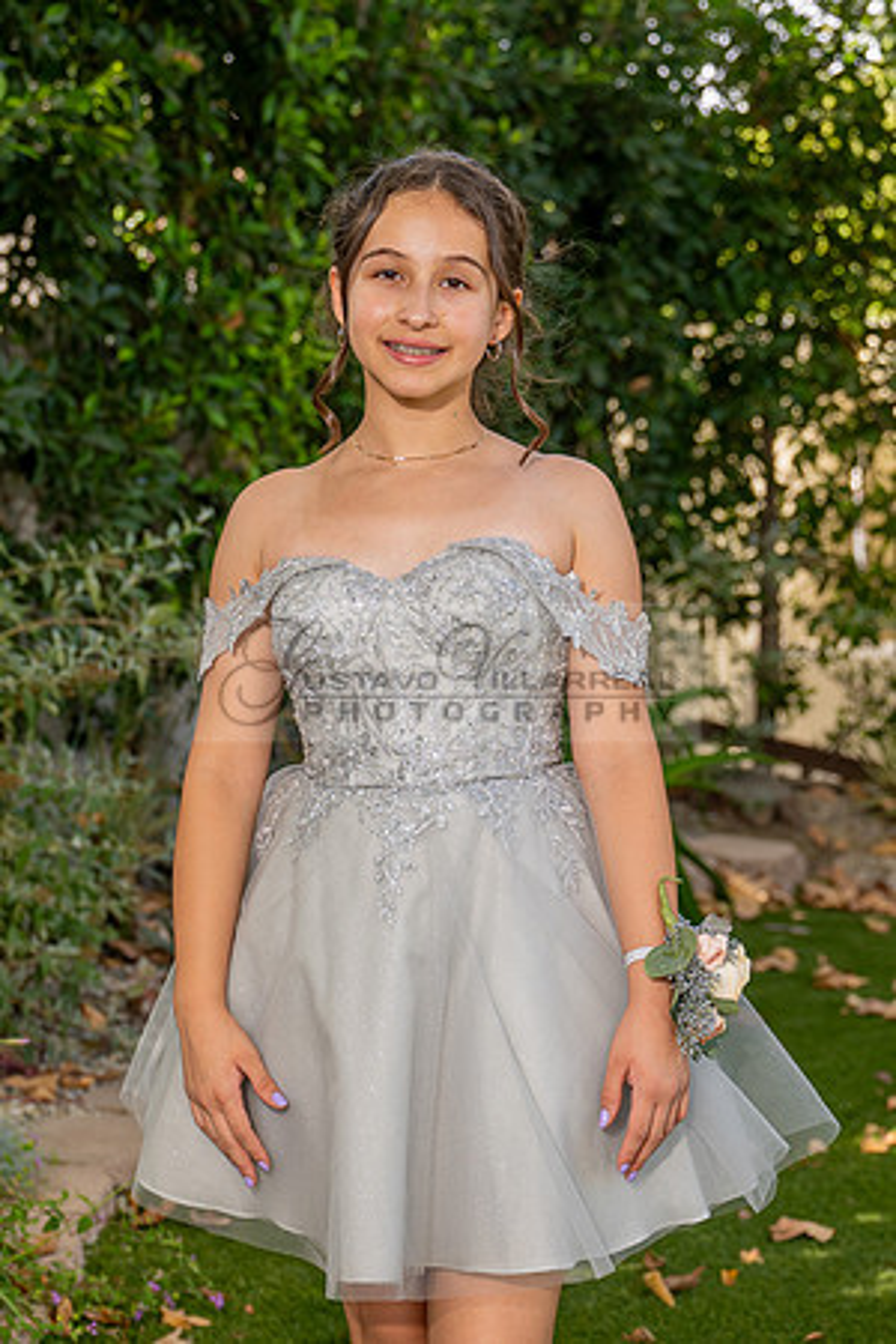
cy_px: 672
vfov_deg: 23.4
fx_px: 3248
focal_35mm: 87
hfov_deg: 15.7
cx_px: 272
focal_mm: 58
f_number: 4
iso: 200
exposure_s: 1/200
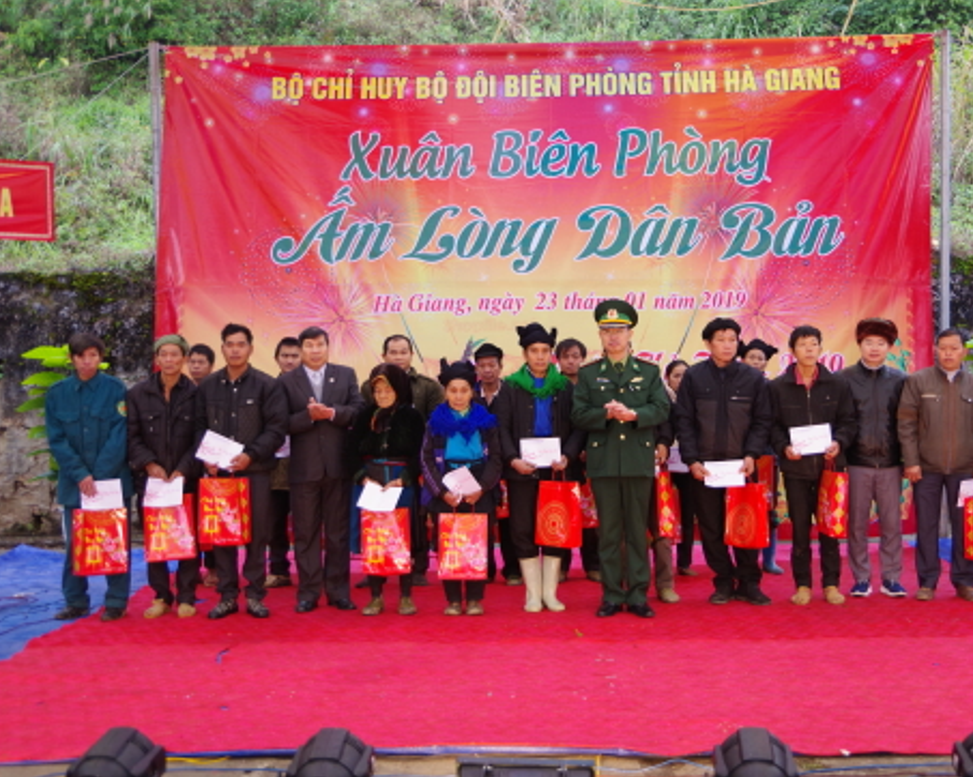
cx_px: 558
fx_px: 1180
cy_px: 386
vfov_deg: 36.5
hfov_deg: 44.7
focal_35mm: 41
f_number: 4
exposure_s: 1/60
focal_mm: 24
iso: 400
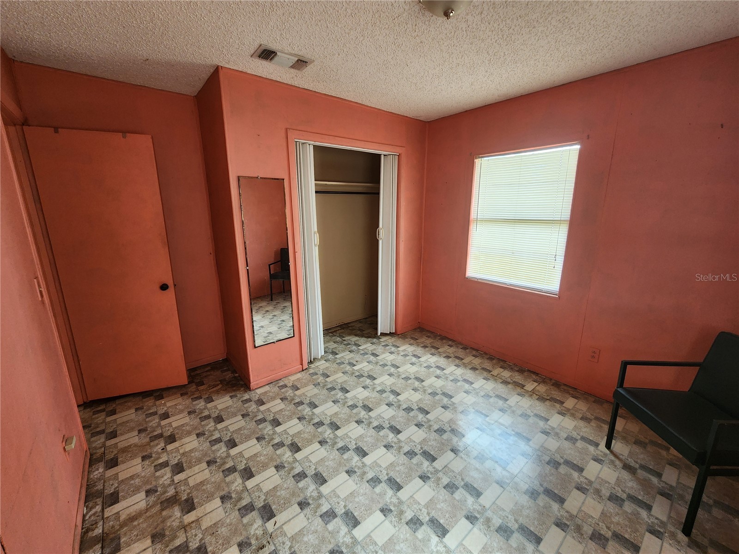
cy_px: 277
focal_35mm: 13
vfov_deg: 89.9
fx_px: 278
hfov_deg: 106.2
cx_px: 370
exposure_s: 1/60
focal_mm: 2.2
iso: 160
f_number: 2.2
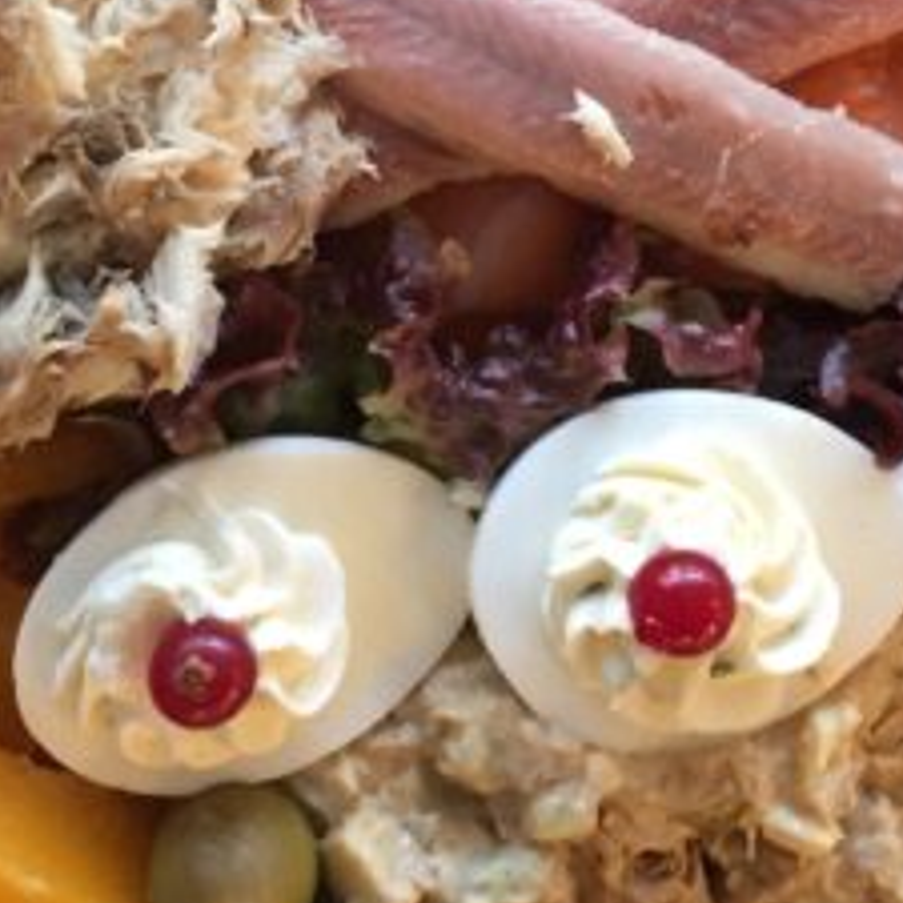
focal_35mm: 91
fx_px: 2686
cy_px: 4
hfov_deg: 19.1
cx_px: 522
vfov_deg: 18.6
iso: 80
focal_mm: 4.15
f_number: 2.2
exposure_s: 1/33
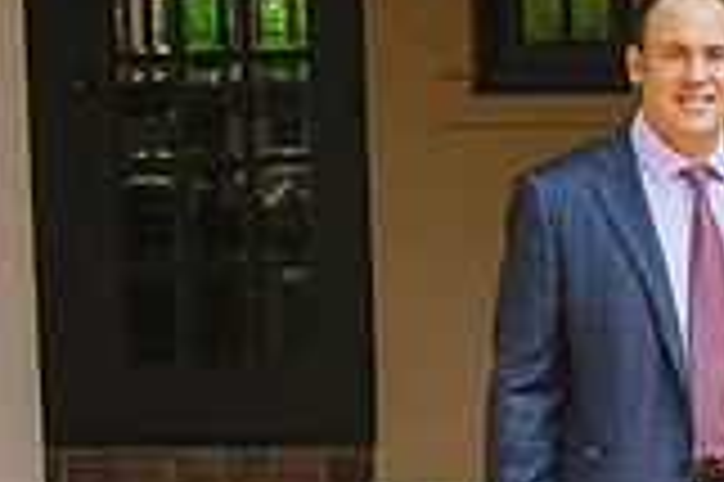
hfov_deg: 11.7
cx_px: 1300
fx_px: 3255
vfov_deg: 8.5
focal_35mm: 162
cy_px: 304
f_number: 4
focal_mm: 45
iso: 250
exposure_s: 1/320
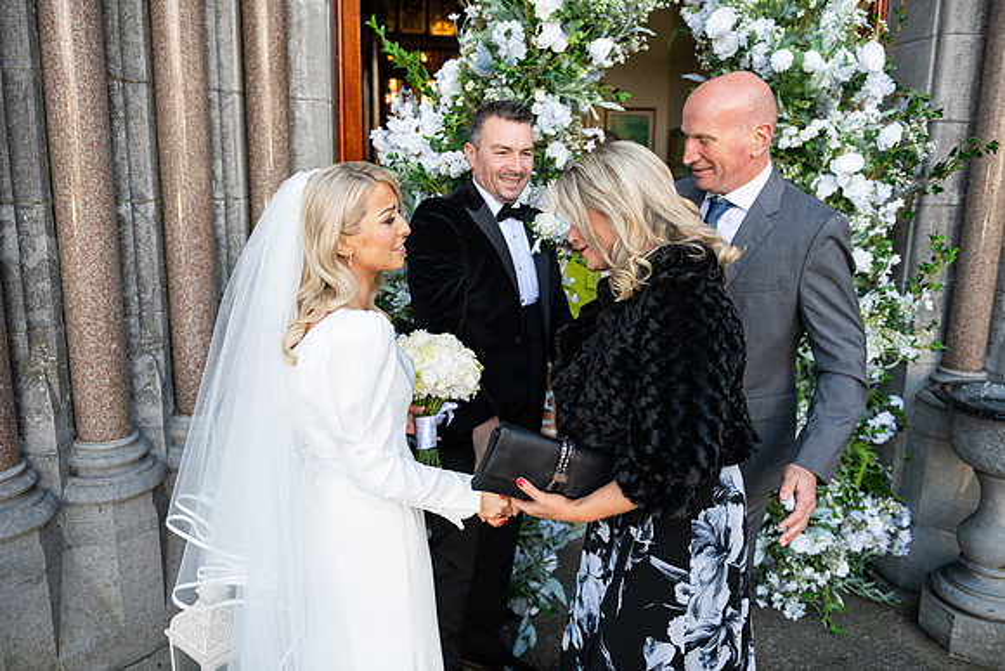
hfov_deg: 65.5
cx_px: 502
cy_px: 336
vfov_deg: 46.4
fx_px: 782
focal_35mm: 28
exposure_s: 1/400
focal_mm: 28
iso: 320
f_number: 3.5
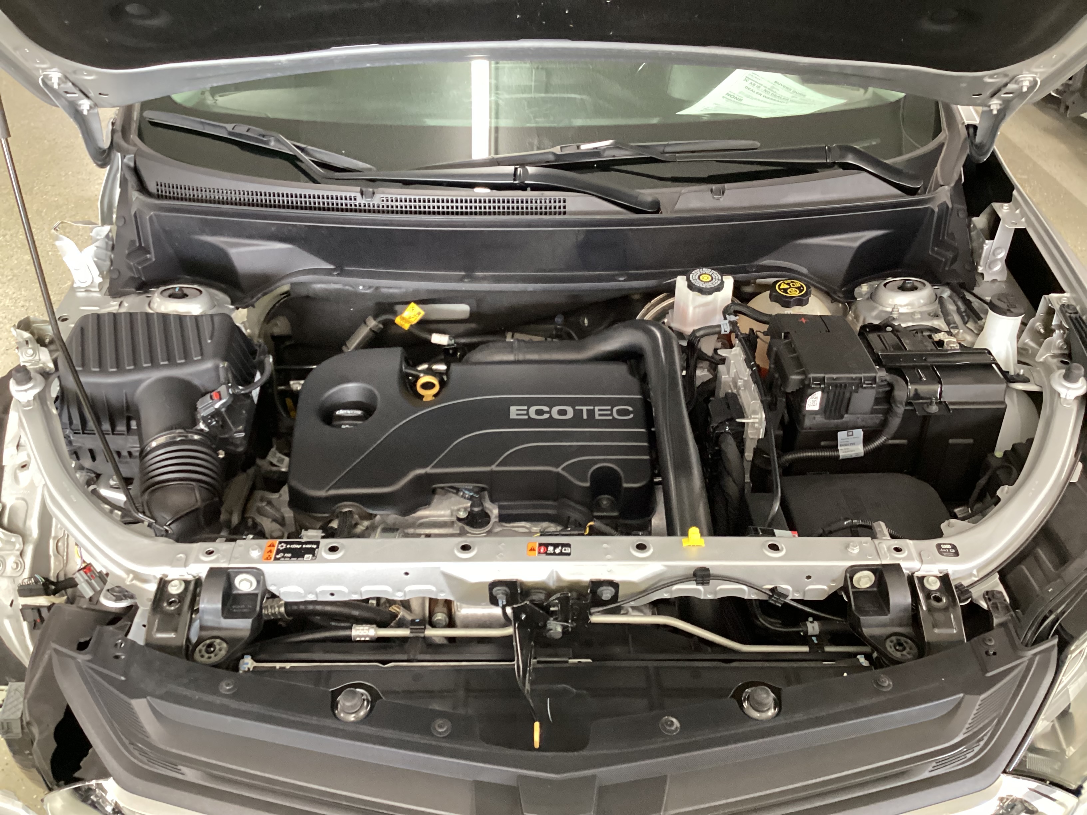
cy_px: 408
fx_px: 973
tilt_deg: -36.8
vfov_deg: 45.4
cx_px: 544
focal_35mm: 31
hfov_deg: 58.4
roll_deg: +0.6
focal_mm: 3.3
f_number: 2.4
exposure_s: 1/40
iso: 400
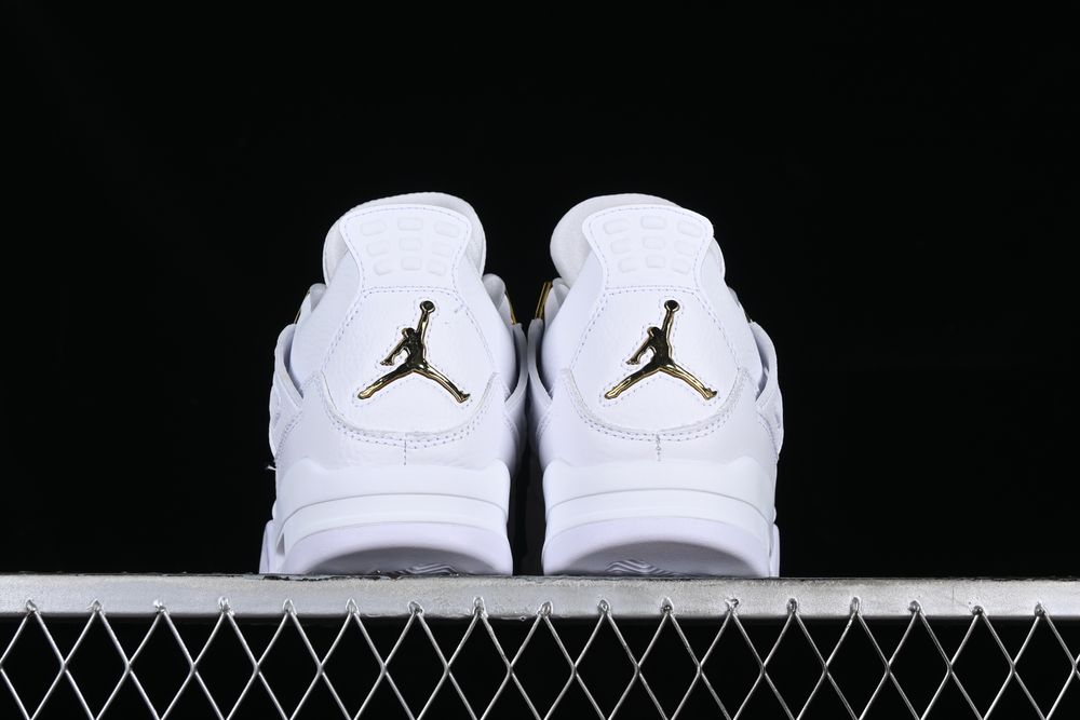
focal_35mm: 75
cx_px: 540
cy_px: 360
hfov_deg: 27.0
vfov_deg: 18.2
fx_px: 2250
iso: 160
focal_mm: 50
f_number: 9
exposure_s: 1/80
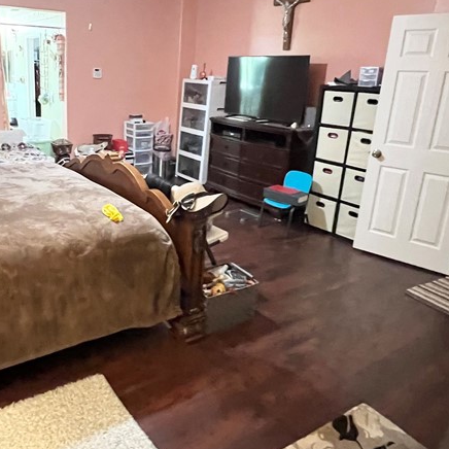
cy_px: 184
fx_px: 396
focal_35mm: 27
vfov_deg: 58.7
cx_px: 142
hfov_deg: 57.5
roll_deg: -1.2
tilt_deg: -13.2
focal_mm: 1.57
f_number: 1.8
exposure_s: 1/40
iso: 1000
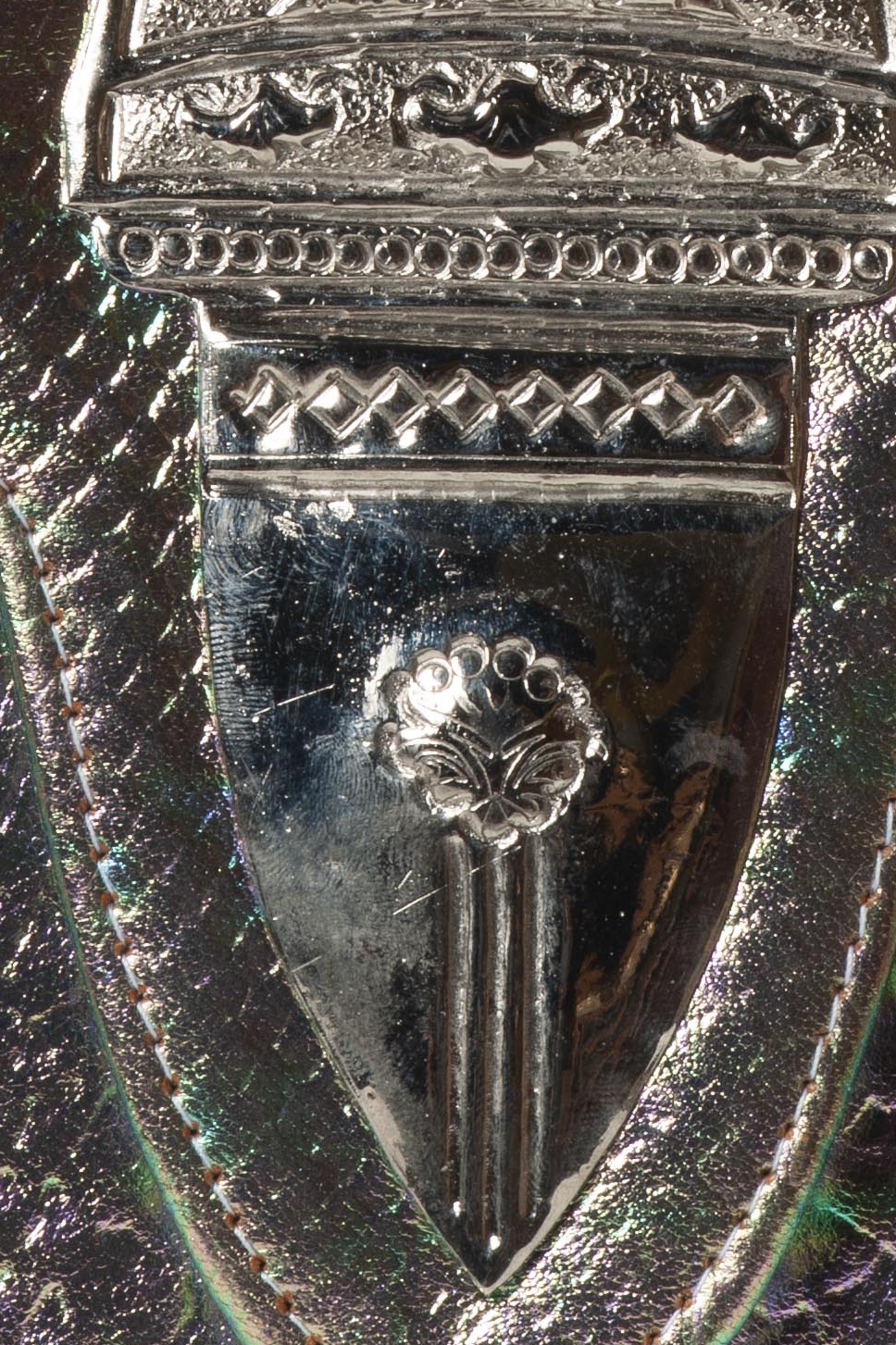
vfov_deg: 2.6
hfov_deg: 1.7
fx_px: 29542
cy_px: -411
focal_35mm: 791
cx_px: 525
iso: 100
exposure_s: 1/125
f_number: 16
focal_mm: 190
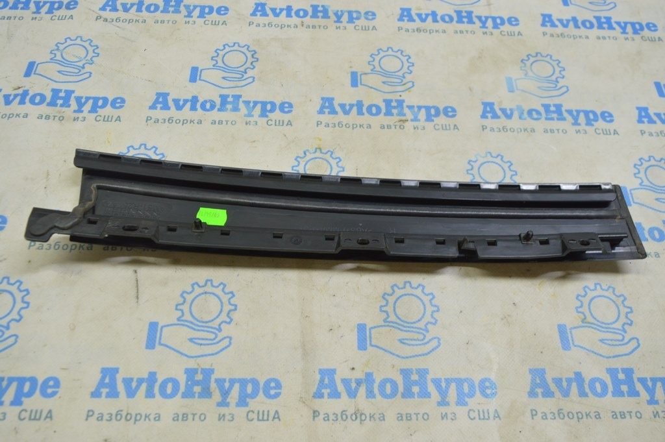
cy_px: 221
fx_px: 554
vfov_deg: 43.5
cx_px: 332
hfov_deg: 62.0
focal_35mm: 30
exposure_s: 1/25
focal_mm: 20
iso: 400
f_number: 5.6
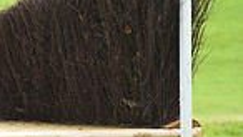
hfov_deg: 2.9
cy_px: 0
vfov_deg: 1.7
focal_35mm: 729
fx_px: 4696
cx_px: -238
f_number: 3.5
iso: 560
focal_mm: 175
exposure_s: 1/1250
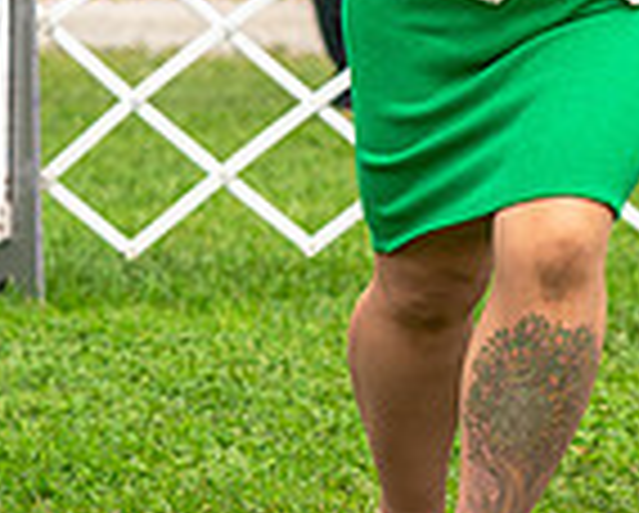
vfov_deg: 3.6
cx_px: 974
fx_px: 8200
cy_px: -135
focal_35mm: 433
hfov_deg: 4.4
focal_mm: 97
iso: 400
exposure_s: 1/1250
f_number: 3.5
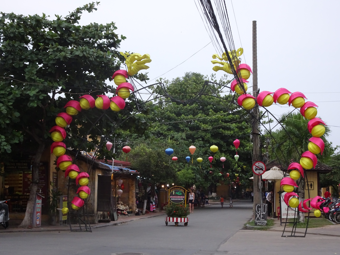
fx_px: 648
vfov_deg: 22.3
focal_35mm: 66
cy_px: 128
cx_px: 170
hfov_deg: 29.4
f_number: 4.5
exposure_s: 1/80
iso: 400
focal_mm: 11.32
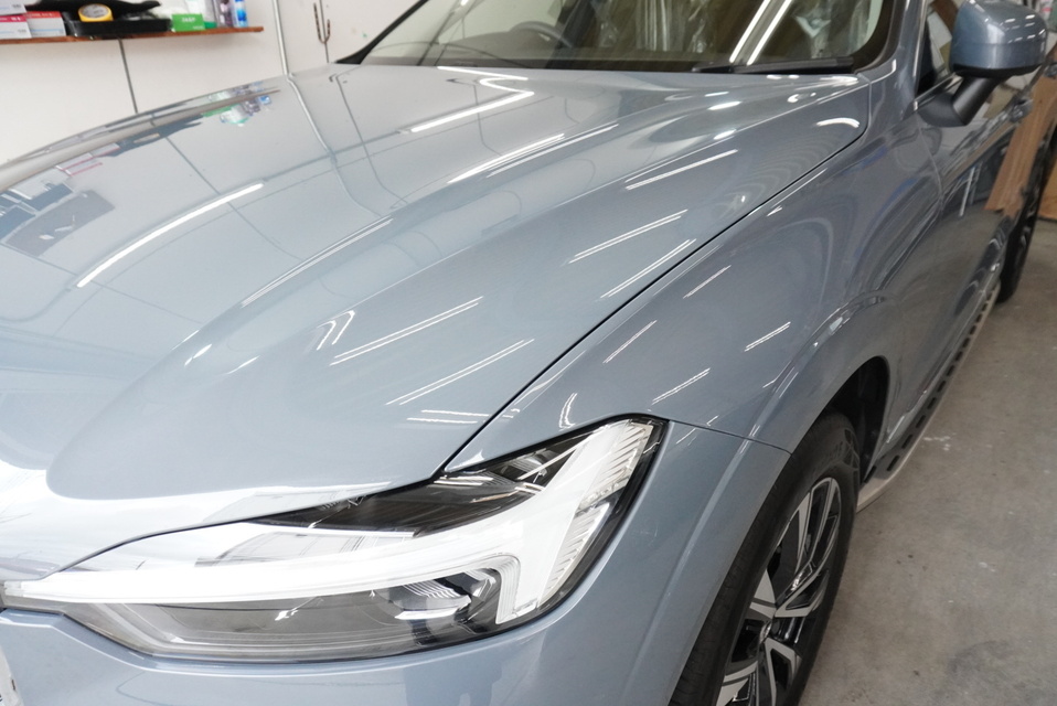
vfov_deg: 53.2
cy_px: 353
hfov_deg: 73.7
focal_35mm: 24
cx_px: 528
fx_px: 705
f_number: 5.6
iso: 3200
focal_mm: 16
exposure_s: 1/400
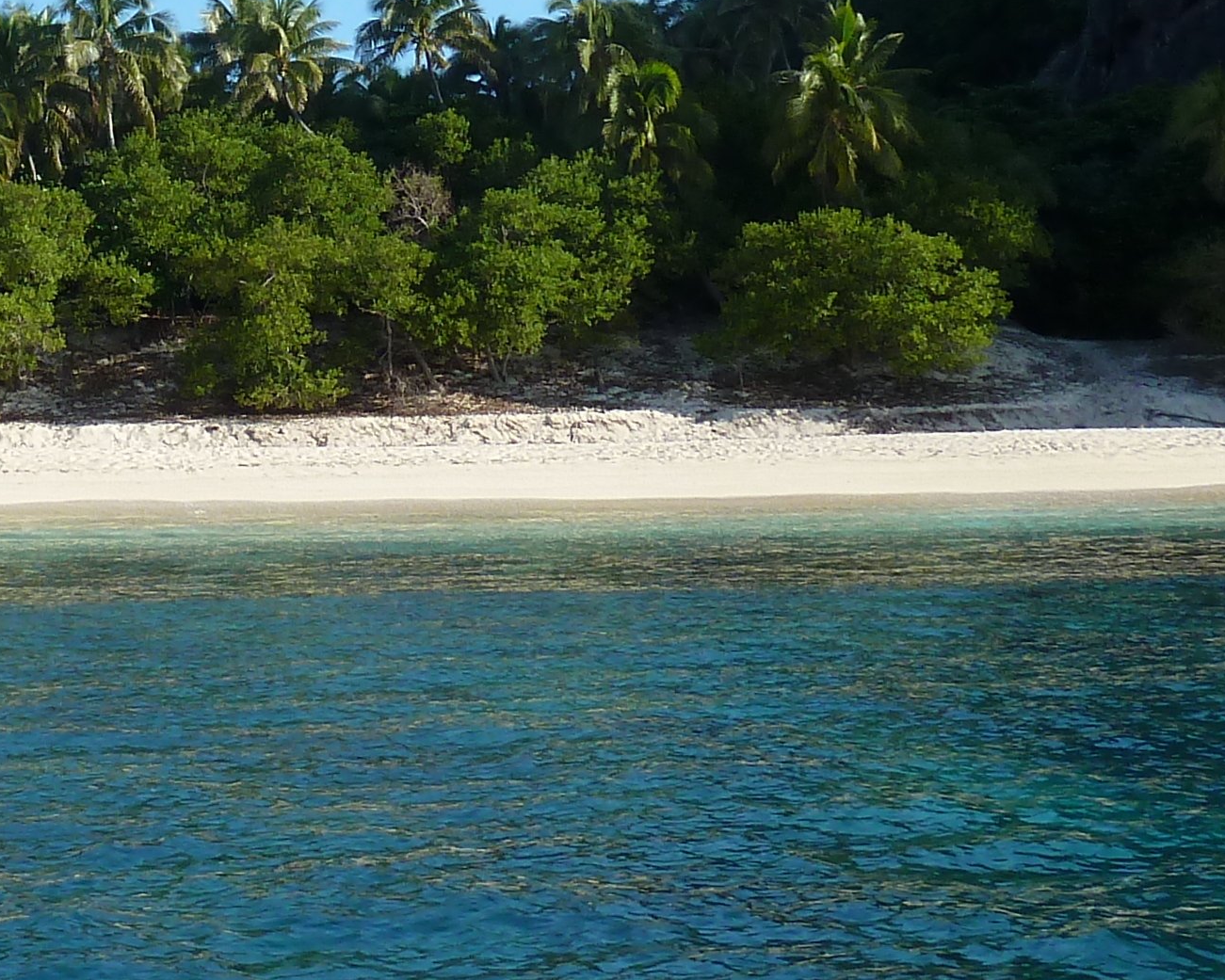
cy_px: -122
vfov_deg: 19.5
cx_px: 85
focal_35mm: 75
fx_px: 2719
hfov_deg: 24.5
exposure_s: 1/400
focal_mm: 4.1
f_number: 4
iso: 80
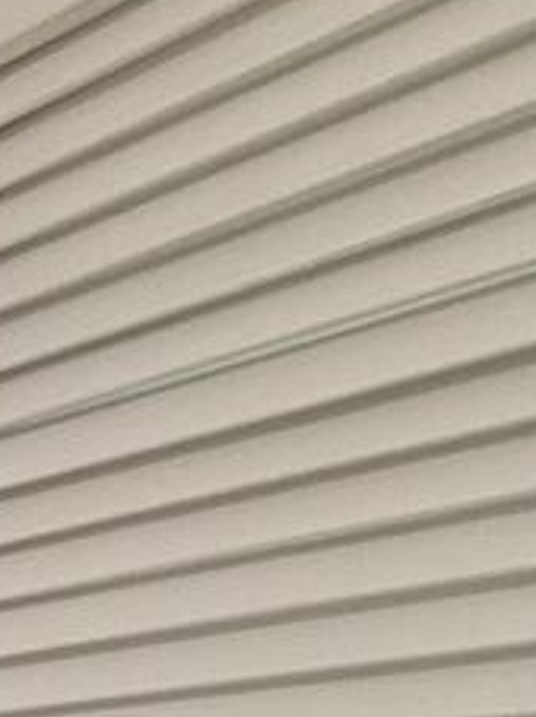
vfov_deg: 20.1
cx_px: -682
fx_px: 1386
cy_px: 1317
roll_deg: +1.3
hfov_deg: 15.1
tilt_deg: -15.5
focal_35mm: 67
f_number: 2.2
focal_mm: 2.22
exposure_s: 1/60
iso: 200
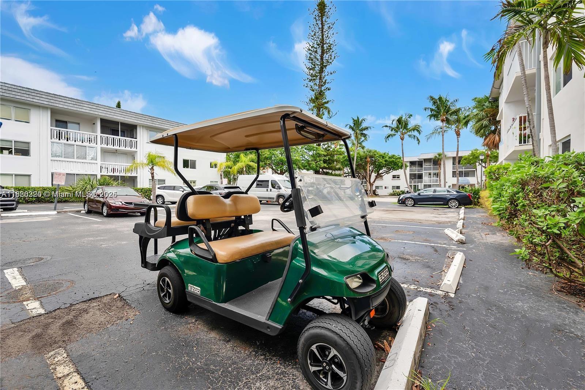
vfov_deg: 81.2
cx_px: 292
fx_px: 227
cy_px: 195
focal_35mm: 14
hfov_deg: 104.3
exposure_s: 1/320
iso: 100
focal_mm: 14
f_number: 4.5
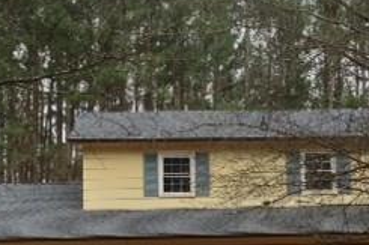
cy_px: 171
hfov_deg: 21.4
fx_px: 973
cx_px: 224
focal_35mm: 95
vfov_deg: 14.3
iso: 50
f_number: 2.4
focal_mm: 4.28
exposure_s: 1/222
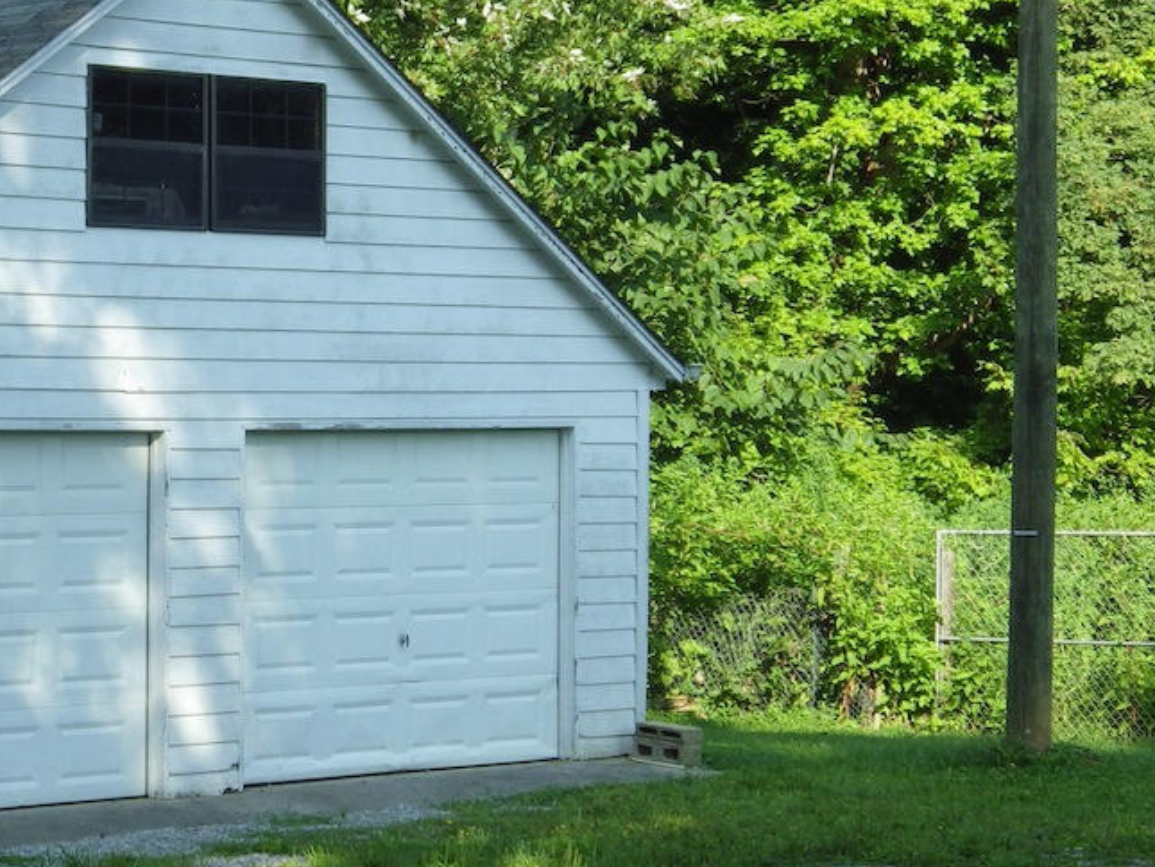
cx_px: 202
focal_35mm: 117
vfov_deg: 12.7
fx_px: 3905
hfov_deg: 16.7
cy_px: 365
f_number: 4
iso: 100
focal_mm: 10.7
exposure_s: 1/250
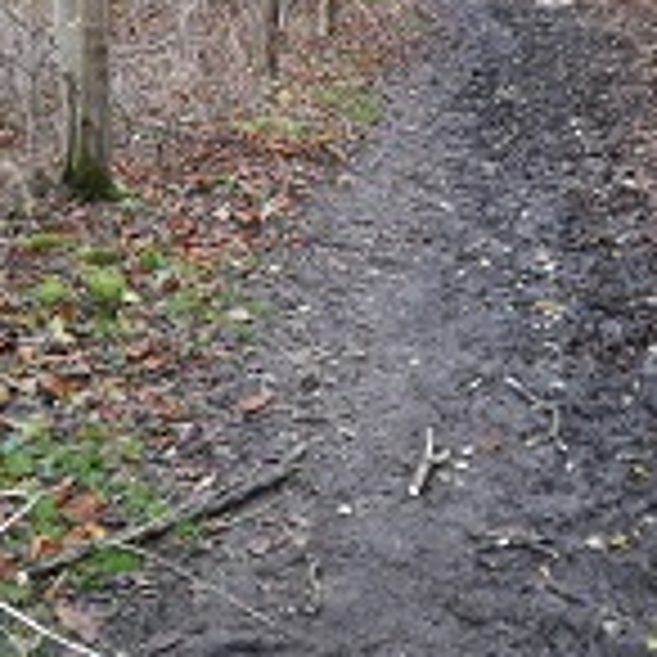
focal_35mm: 58
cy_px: 202
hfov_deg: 29.0
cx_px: 513
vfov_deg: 29.3
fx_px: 1245
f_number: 2.8
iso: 800
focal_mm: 4.3
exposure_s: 1/320
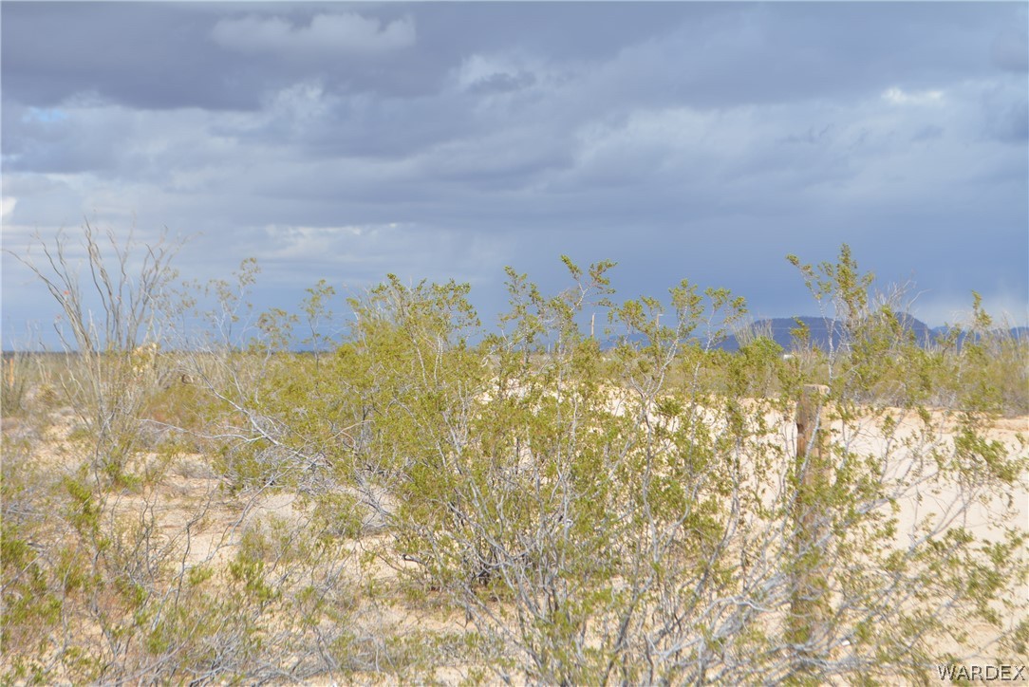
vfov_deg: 16.6
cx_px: 514
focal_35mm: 82
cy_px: 344
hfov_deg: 24.6
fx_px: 2359
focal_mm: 55
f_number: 8
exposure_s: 1/250
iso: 100
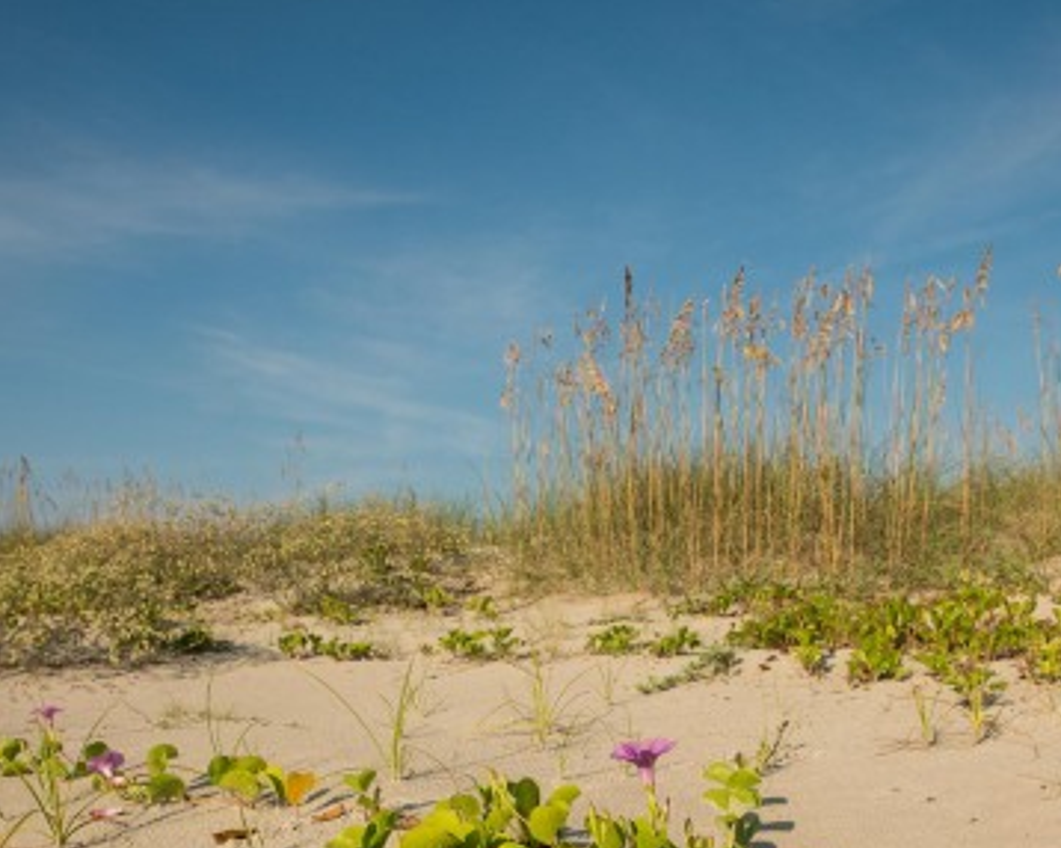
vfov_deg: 40.6
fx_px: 1067
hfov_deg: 52.9
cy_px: 732
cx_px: 530
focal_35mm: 34
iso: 320
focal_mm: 24
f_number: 13
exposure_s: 1/640
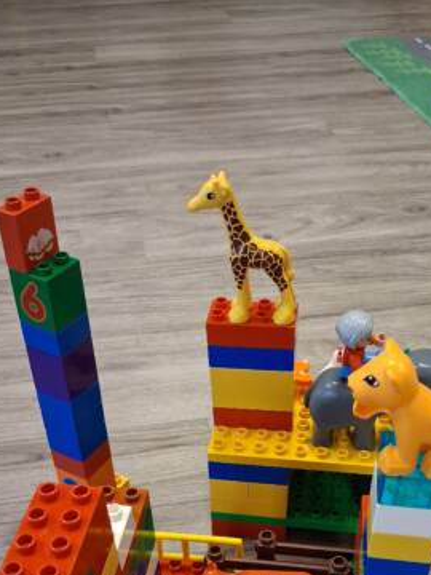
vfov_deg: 43.1
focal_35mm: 42
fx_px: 697
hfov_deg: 34.3
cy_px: 446
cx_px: 249
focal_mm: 4
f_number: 1.8
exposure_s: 1/100
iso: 400
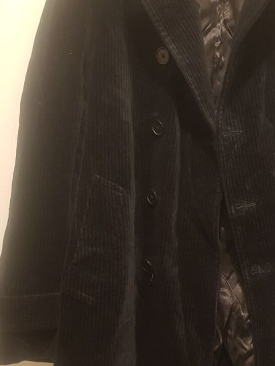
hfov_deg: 29.2
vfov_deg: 39.6
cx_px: 240
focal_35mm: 48
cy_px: 210
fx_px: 508
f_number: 1.7
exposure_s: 1/20
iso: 200
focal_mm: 4.2
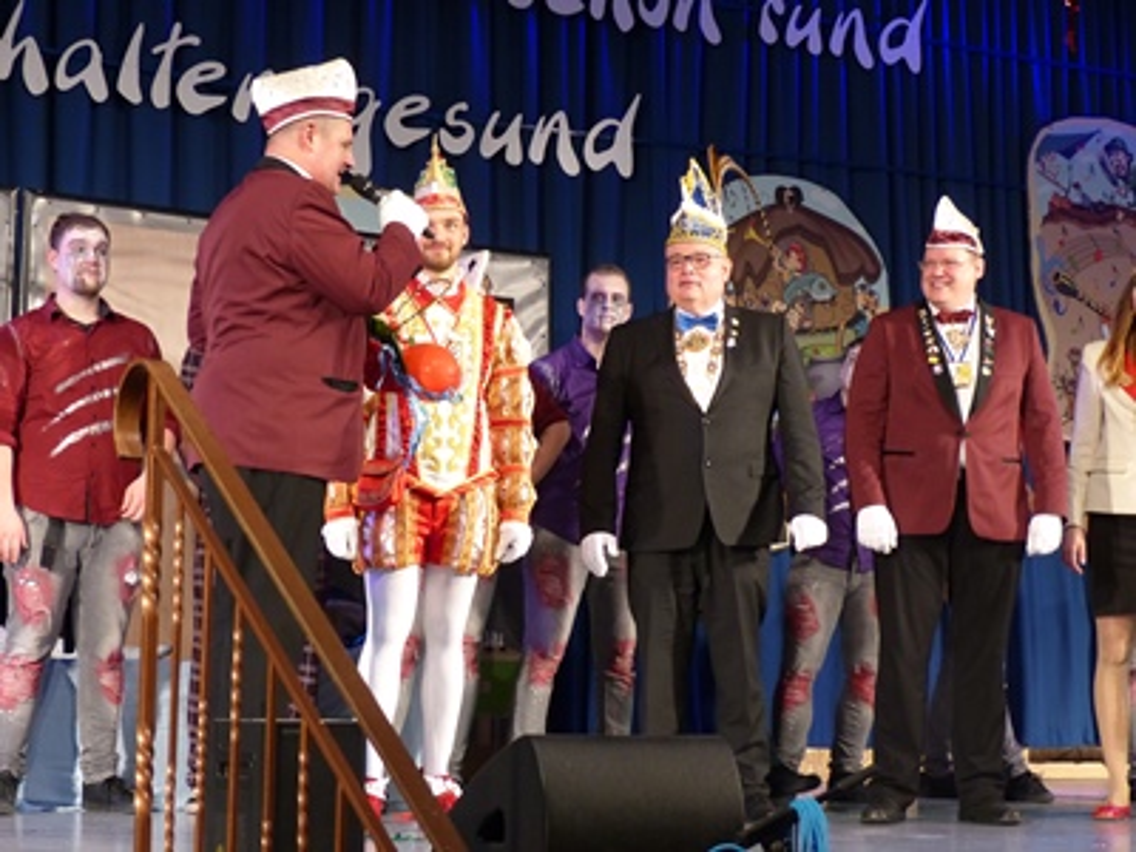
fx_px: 2461
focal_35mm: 75
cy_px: 426
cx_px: 568
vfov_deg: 19.6
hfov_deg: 26.0
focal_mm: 13.5
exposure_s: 1/60
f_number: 2.8
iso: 320
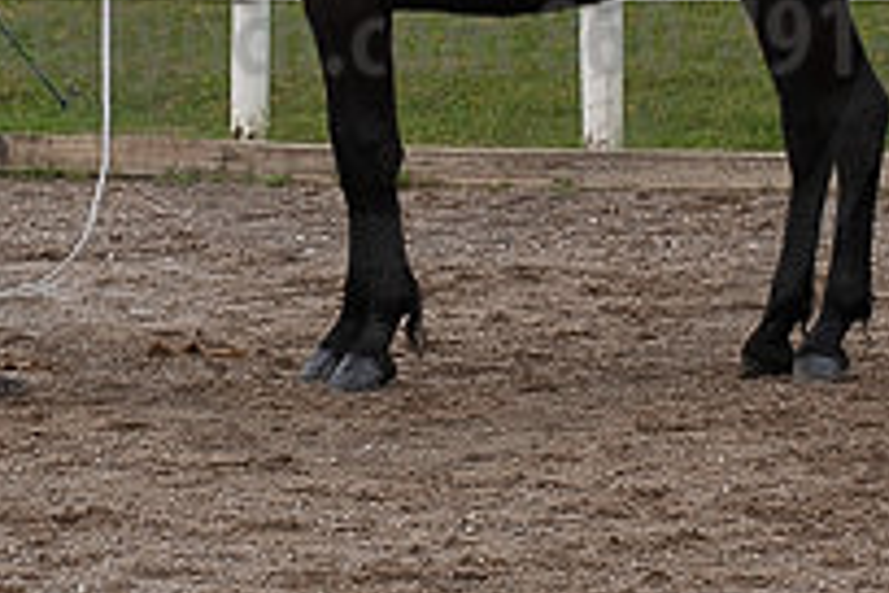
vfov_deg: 4.1
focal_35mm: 333
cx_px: 357
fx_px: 8223
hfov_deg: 6.2
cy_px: -107
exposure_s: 1/1250
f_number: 5.6
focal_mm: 135
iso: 900
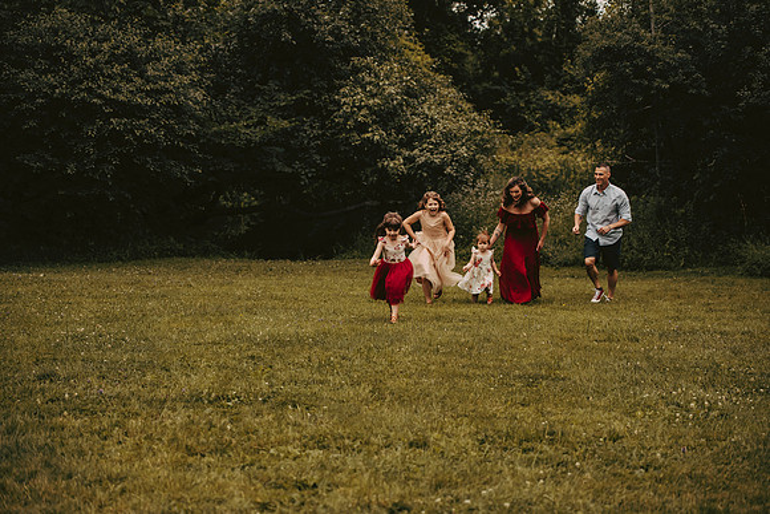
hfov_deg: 28.8
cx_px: 385
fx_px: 1498
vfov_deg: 19.5
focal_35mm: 70
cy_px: 257
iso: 640
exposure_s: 1/3200
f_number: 2.8
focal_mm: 70
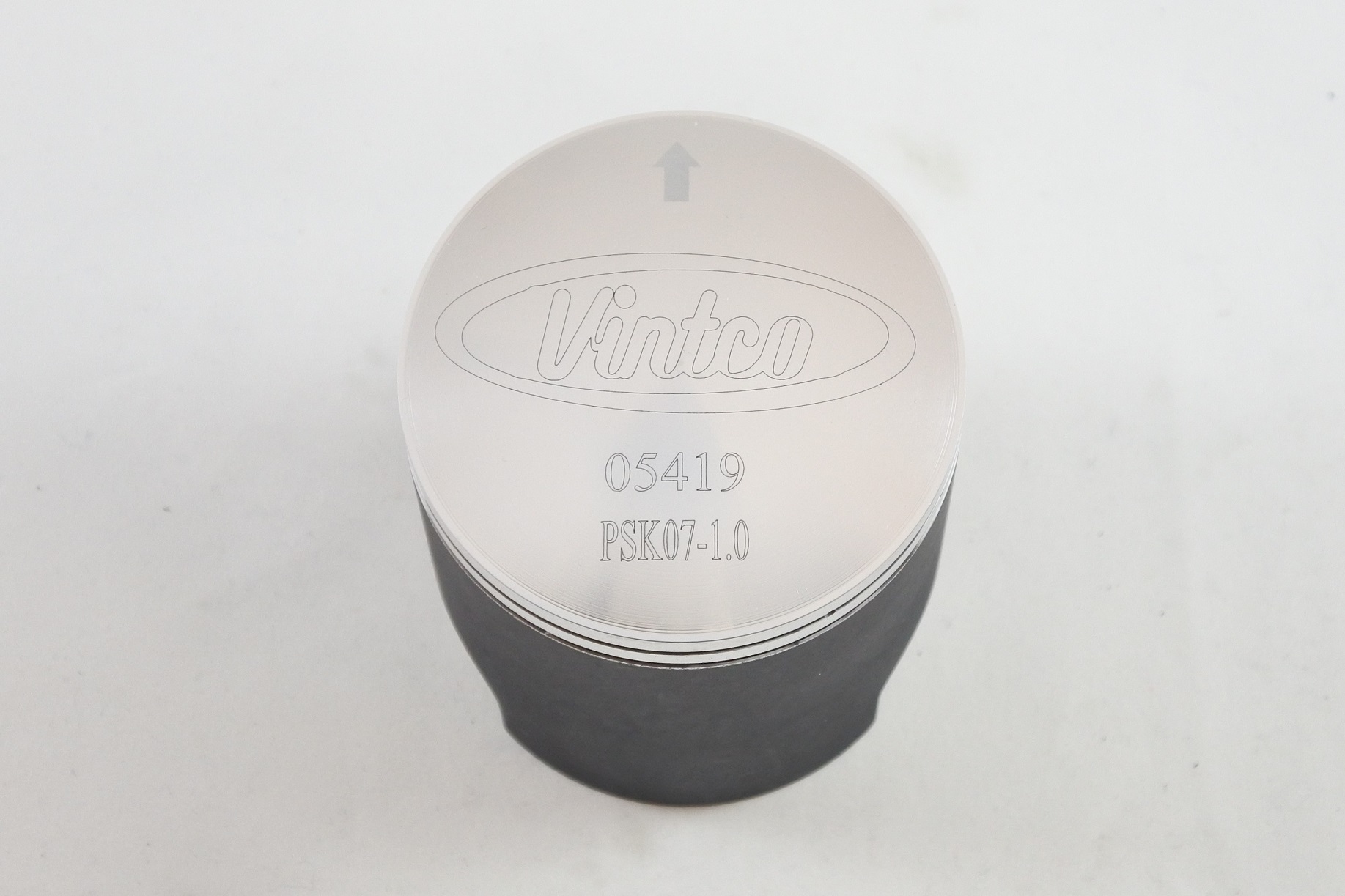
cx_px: 672
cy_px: 448
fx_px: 2092
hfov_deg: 35.6
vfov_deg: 24.2
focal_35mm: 56
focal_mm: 21
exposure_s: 1/125
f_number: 4.8
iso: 640
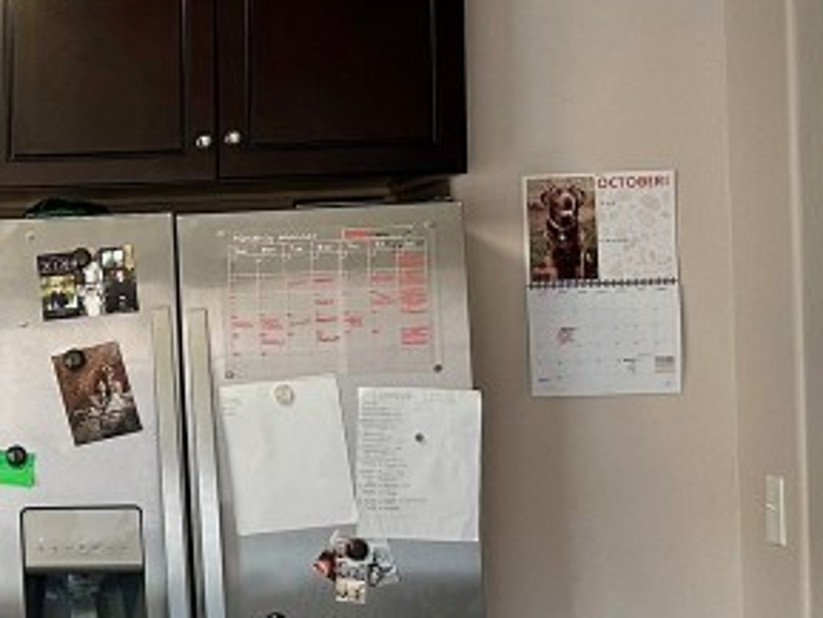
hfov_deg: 20.5
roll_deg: +0.7
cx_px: -319
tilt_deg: +1.1
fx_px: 2022
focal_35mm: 85
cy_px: 333
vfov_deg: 17.4
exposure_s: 1/120
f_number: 1.78
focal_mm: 6.86
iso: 200
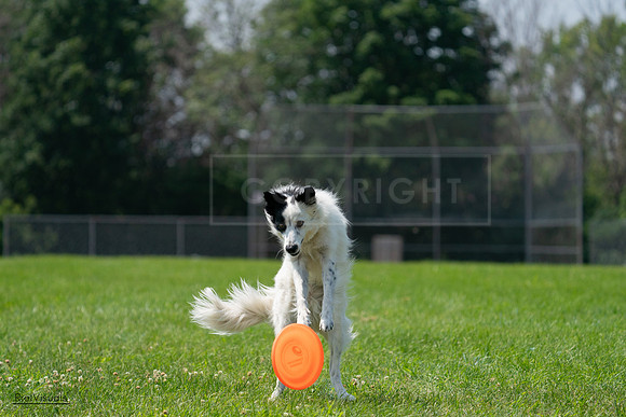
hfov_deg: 8.6
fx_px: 4157
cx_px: 313
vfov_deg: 5.8
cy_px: 208
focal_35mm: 239
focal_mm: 239
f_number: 5.6
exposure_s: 1/4000
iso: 800
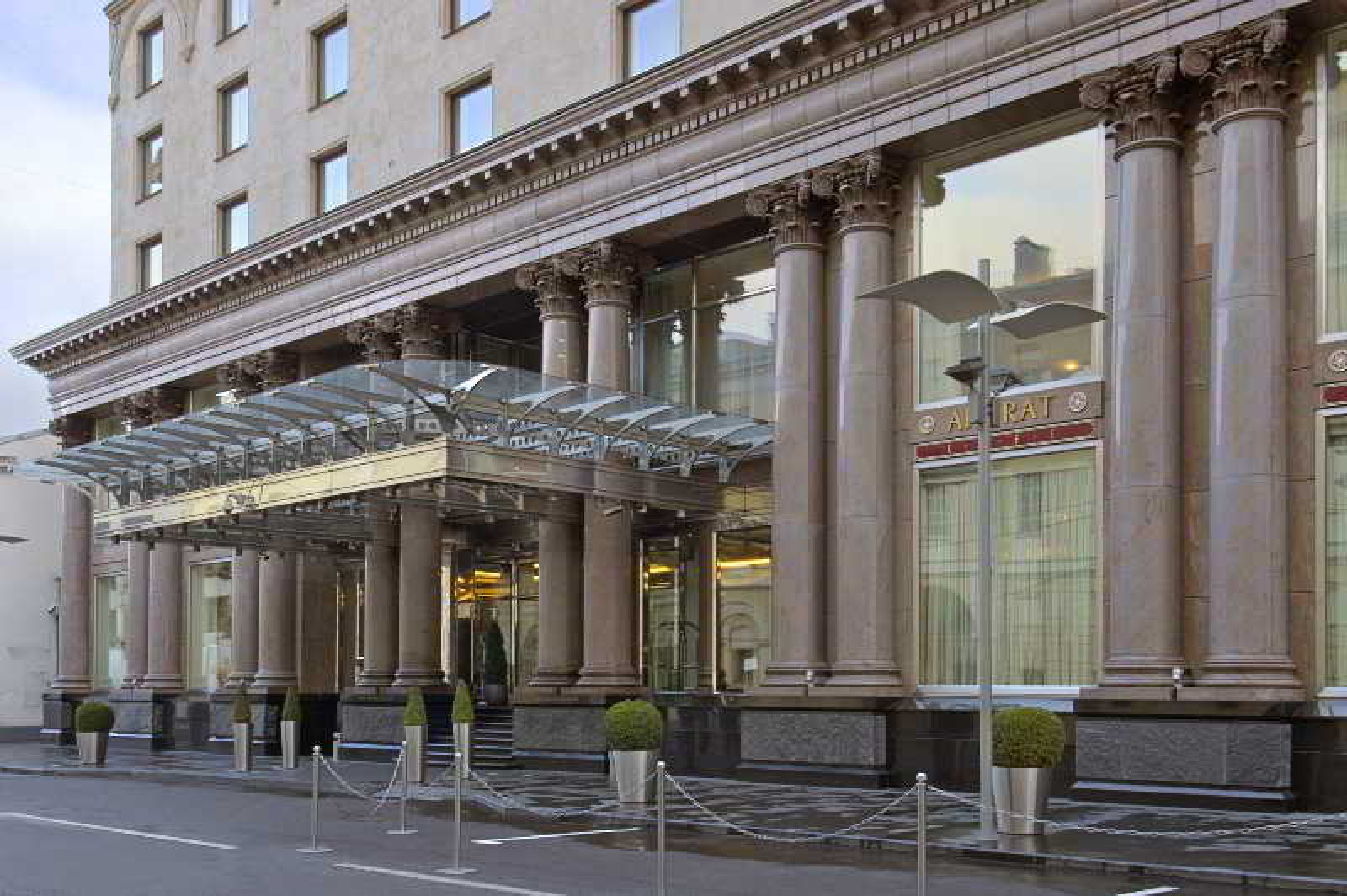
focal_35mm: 36
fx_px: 1346
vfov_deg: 36.8
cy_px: 448
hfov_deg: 53.2
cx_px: 674
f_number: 11
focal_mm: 24
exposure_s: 1/10
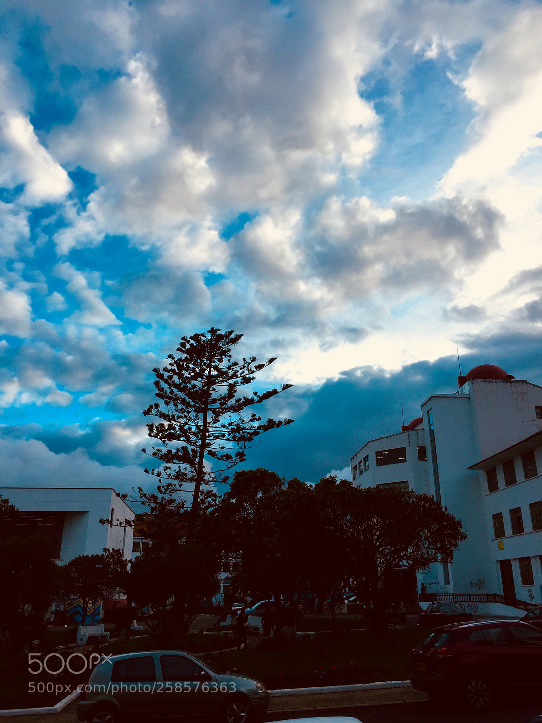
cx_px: 271
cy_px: 362
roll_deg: +0.5
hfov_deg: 48.2
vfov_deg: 61.7
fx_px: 605
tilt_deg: +21.4
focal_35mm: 29
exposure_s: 1/842
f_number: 2.2
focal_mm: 4.15
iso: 32
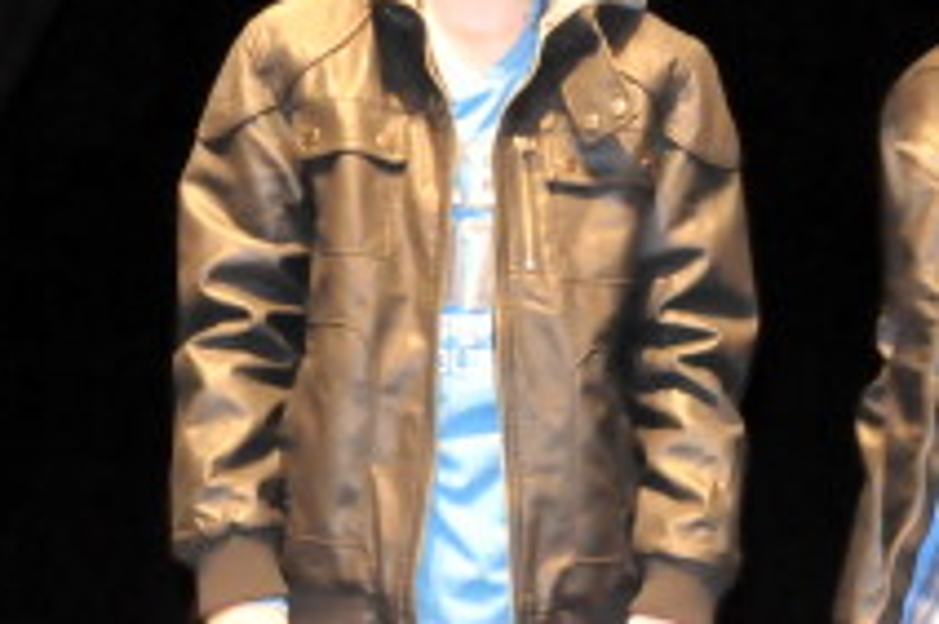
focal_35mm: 178
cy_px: 626
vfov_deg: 7.7
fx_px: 4639
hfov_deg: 11.5
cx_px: 850
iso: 3200
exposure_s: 1/40
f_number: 8
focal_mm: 36
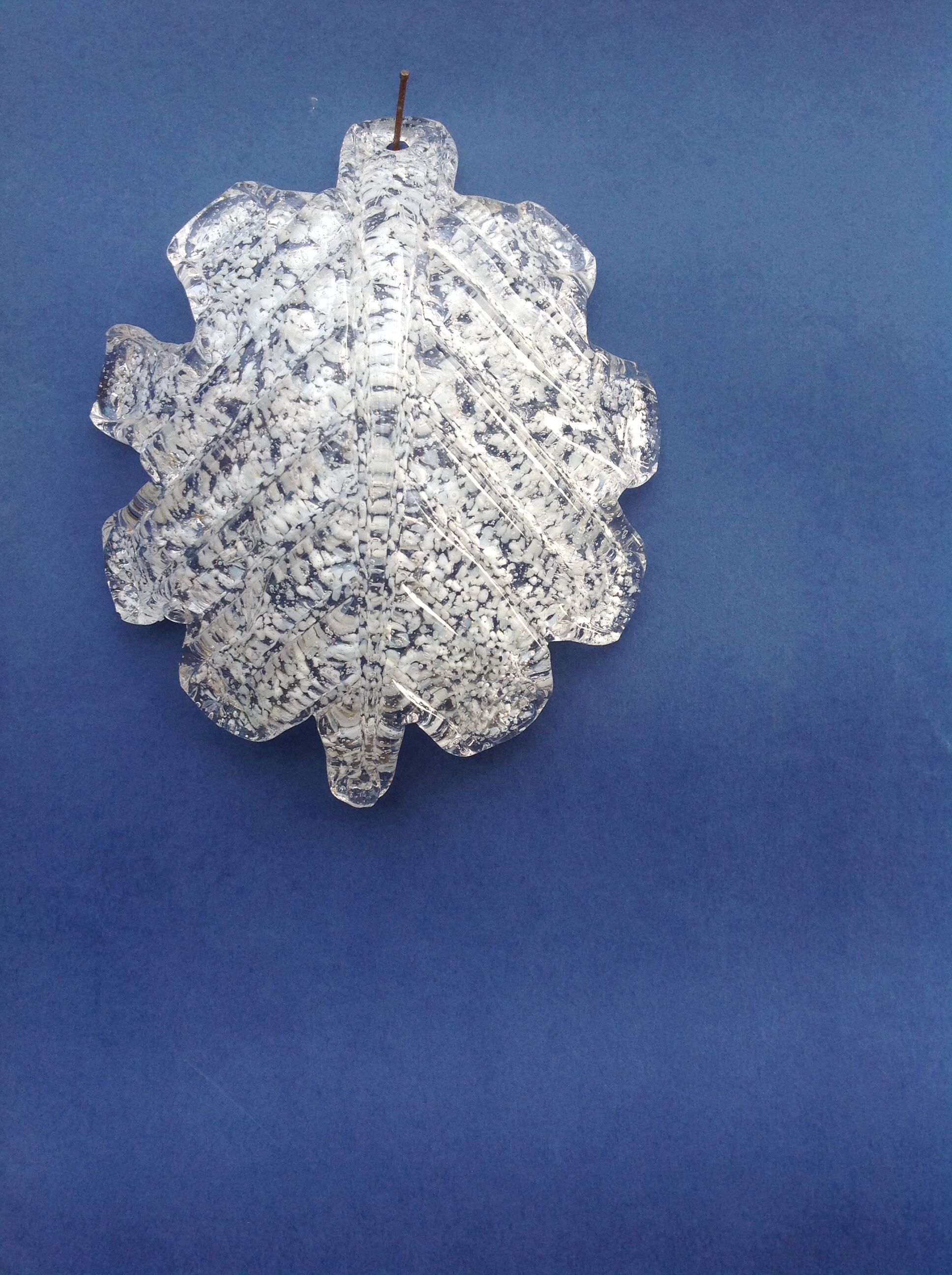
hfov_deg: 40.6
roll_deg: +3.4
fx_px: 1287
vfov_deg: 52.7
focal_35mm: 35
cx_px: 476
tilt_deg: -19.2
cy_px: 638
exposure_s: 1/222
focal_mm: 4.28
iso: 50
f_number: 2.4
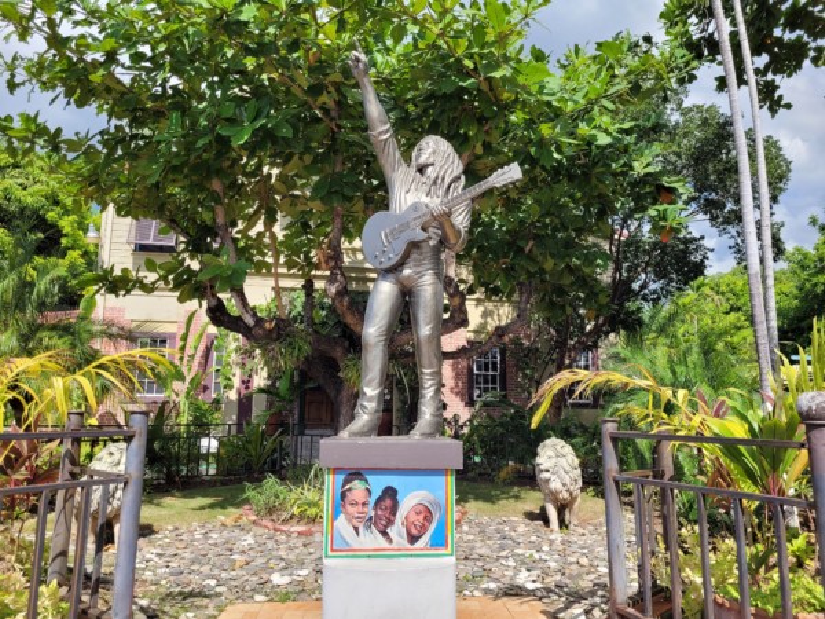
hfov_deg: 67.3
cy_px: 310
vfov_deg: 53.1
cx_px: 412
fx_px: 620
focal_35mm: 26
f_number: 1.8
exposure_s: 1/1765
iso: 40
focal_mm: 5.4
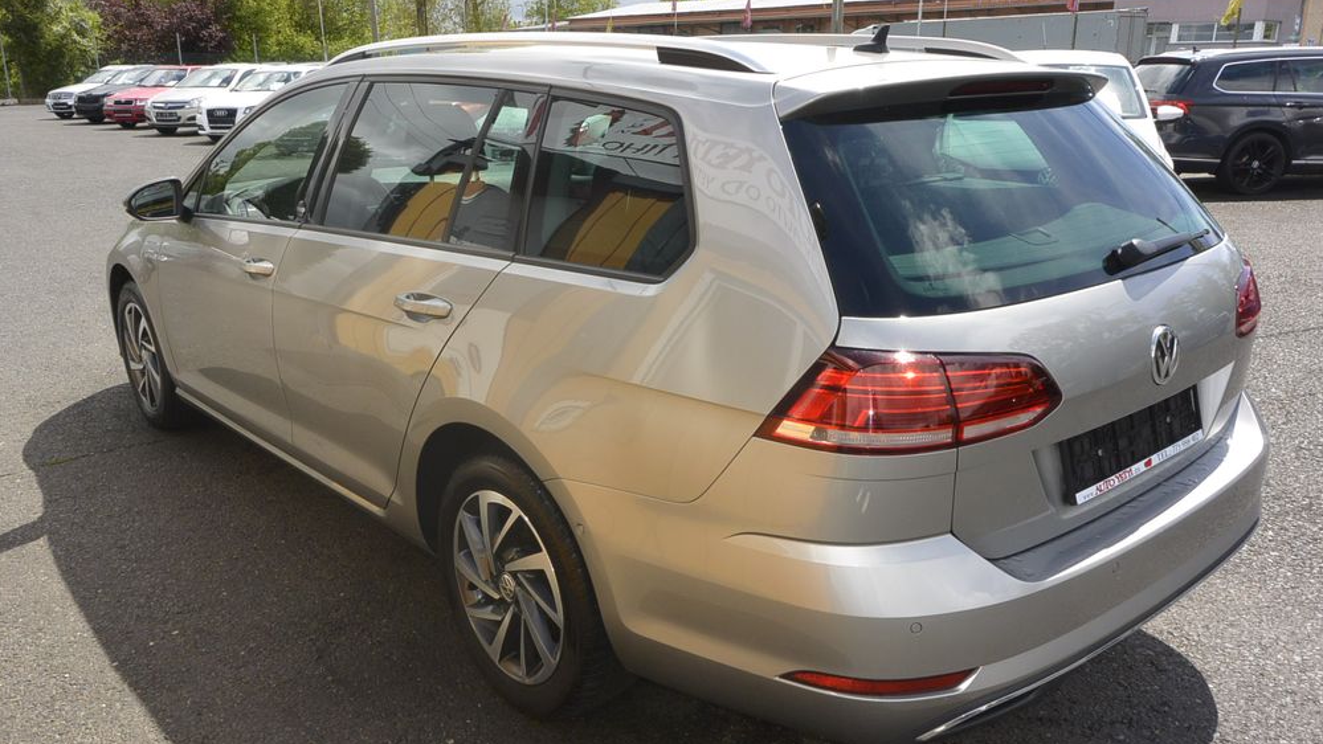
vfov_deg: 40.2
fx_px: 1017
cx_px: 667
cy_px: 396
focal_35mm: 29
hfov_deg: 66.1
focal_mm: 10
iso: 160
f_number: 9
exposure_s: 1/250
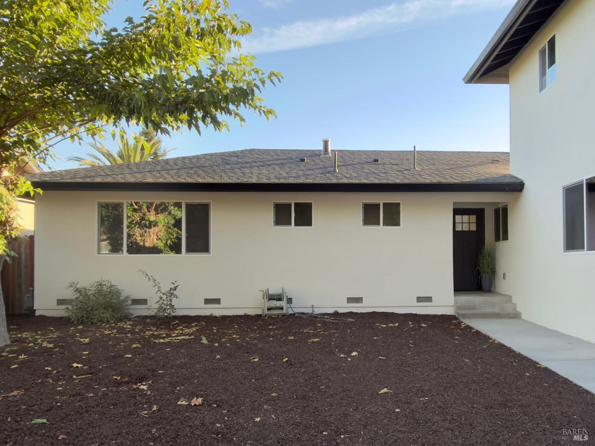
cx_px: 298
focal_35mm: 20
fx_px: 344
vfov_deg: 66.0
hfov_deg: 81.7
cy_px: 223
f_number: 2.2
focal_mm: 2.22
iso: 25
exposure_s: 1/158
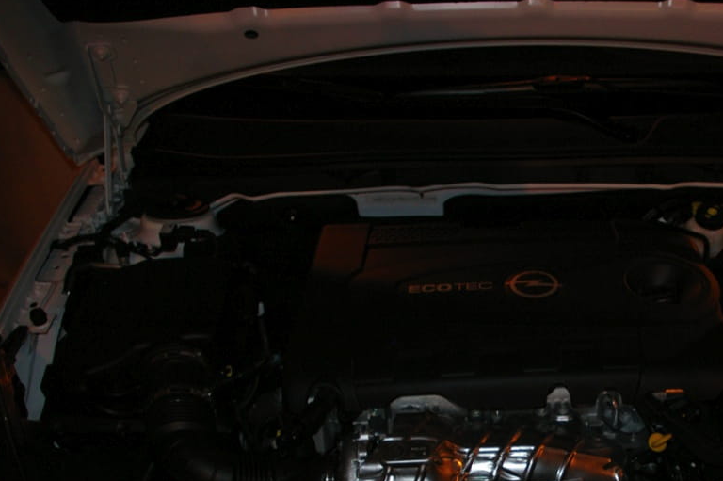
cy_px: 396
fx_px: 903
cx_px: 532
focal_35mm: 45
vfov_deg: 29.1
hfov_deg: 42.4
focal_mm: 18
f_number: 4.5
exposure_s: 1/30
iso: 800
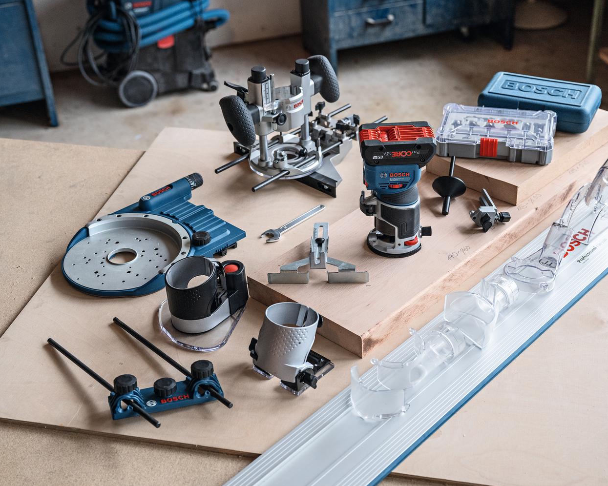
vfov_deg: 29.1
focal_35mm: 52
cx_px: 328
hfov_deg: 36.0
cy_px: 243
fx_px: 936
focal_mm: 46
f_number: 4.5
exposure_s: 1/125
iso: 1250
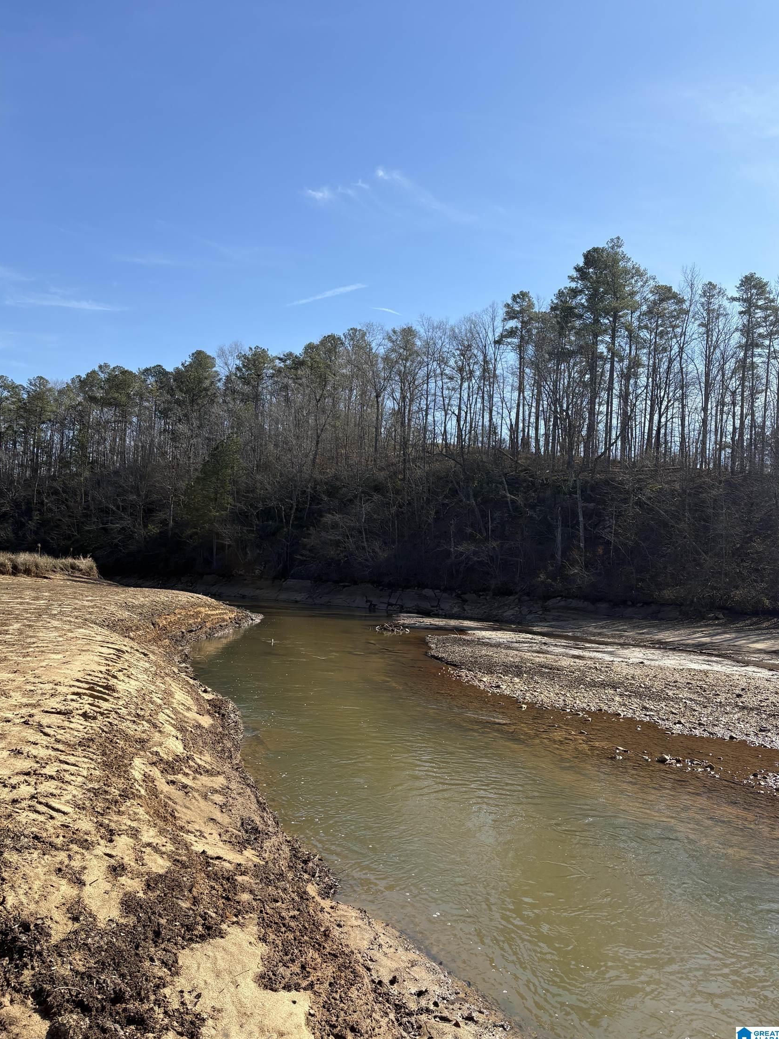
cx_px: 388
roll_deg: -3.7
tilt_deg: +5.6
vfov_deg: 65.3
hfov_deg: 51.3
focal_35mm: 27
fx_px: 810
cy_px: 509
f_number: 1.6
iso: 50
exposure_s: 1/2364
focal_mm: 5.96
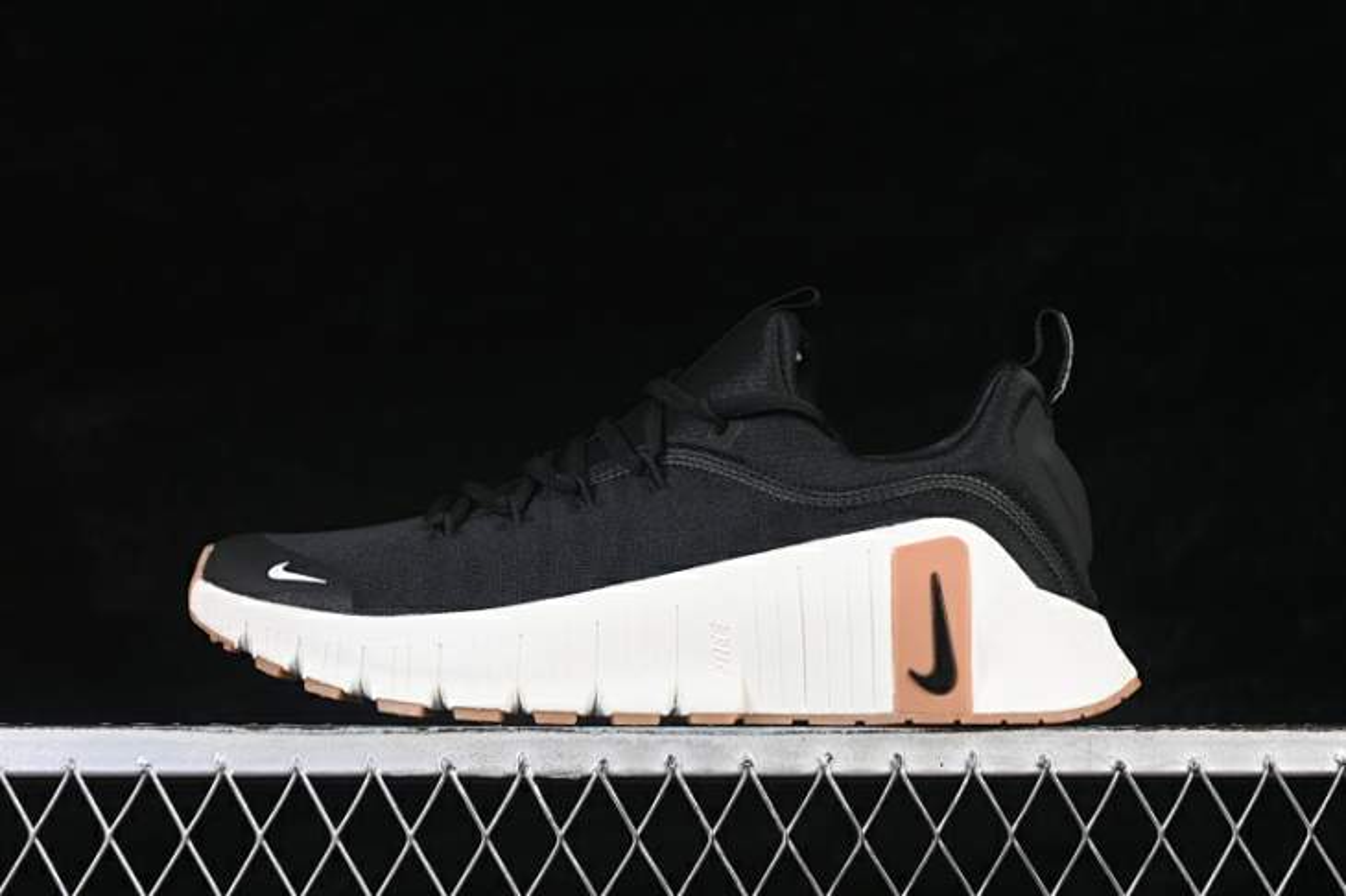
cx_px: 673
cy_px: 448
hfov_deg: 27.0
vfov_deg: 18.2
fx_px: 2803
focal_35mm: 75
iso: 160
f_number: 6.3
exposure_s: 1/60
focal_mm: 50
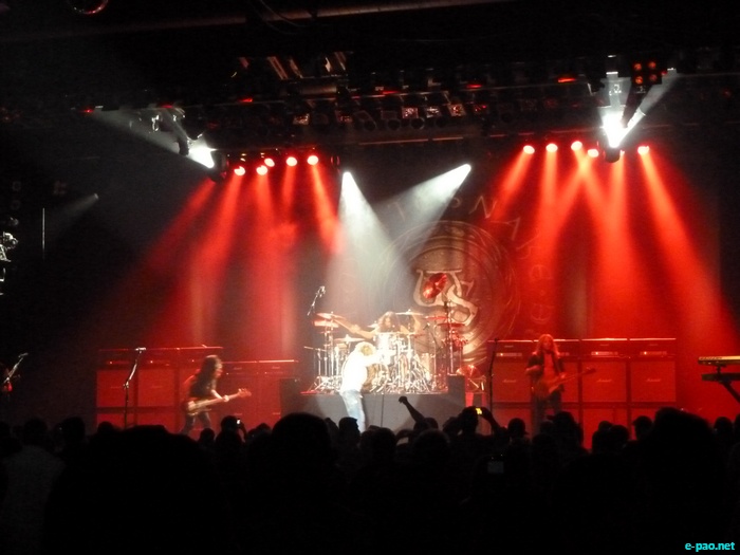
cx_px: 370
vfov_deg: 22.6
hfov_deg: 29.8
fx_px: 1390
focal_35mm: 65
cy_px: 278
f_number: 4.6
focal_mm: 11.7
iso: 1250
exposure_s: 1/15
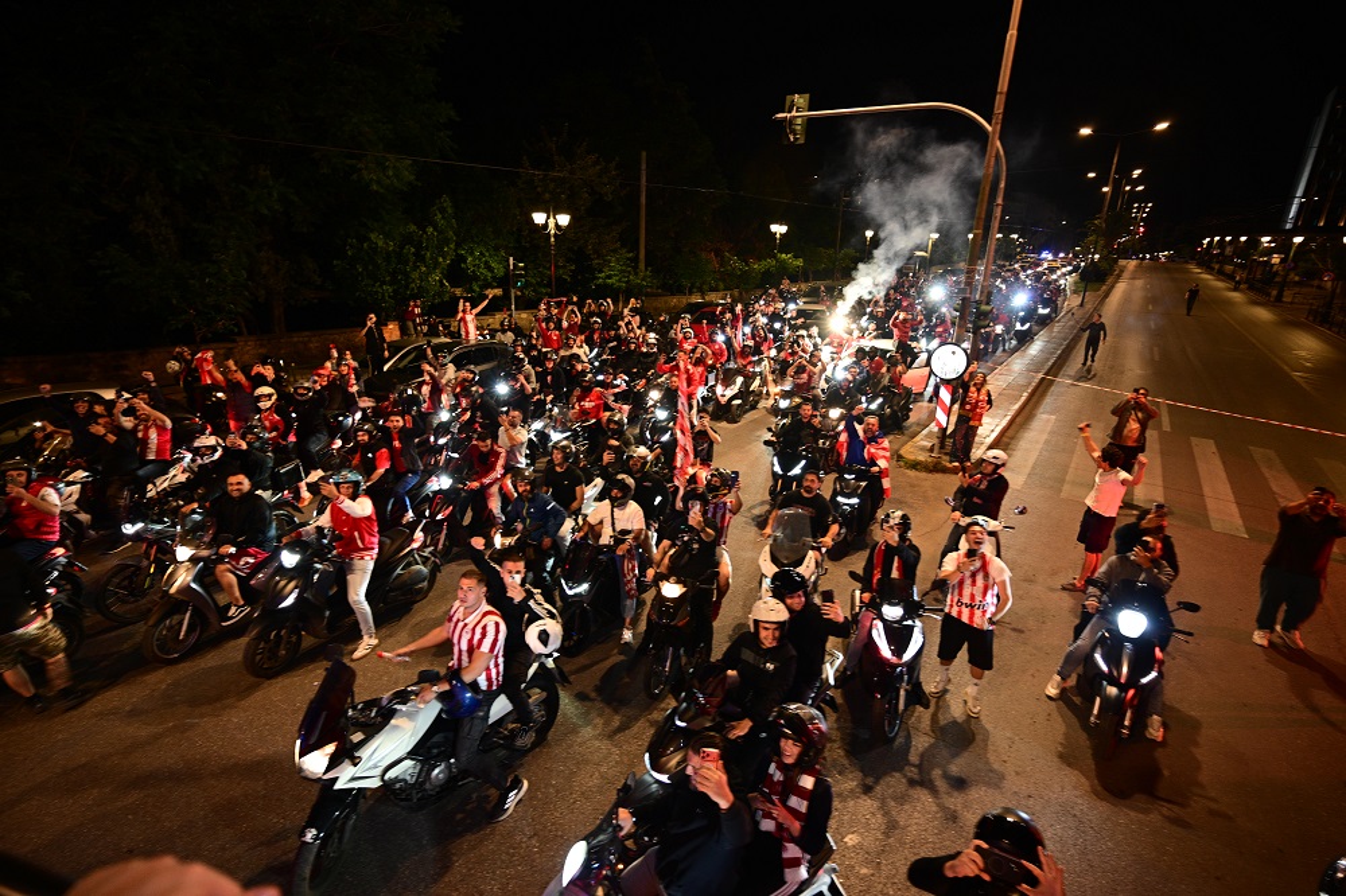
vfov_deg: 70.4
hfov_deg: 93.3
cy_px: 448
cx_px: 673
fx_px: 635
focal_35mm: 17
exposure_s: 1/50
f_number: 2.8
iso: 800
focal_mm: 17
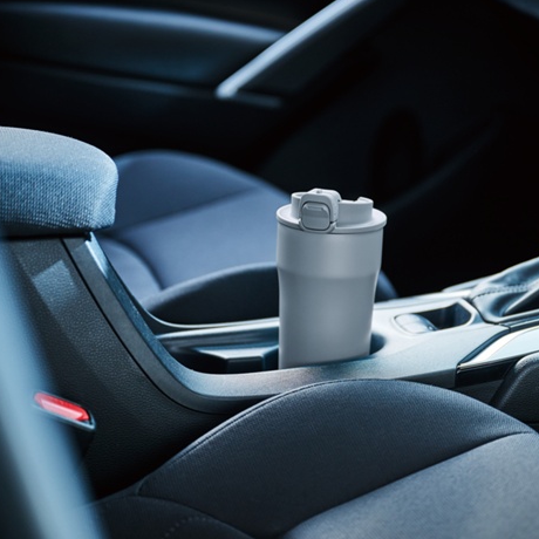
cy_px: 268
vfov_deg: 20.6
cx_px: 375
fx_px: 1480
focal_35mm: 84
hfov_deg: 20.5
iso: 200
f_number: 2.8
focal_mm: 65
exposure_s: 1/250
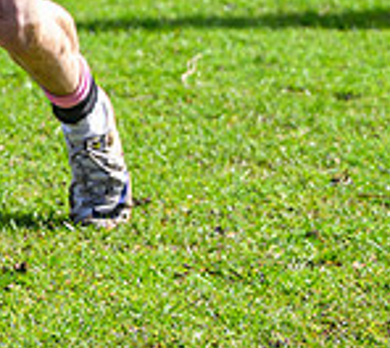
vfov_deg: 3.7
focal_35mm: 438
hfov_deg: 4.2
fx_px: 5290
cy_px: -188
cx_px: -285
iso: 640
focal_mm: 89
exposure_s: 1/2000
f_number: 3.5
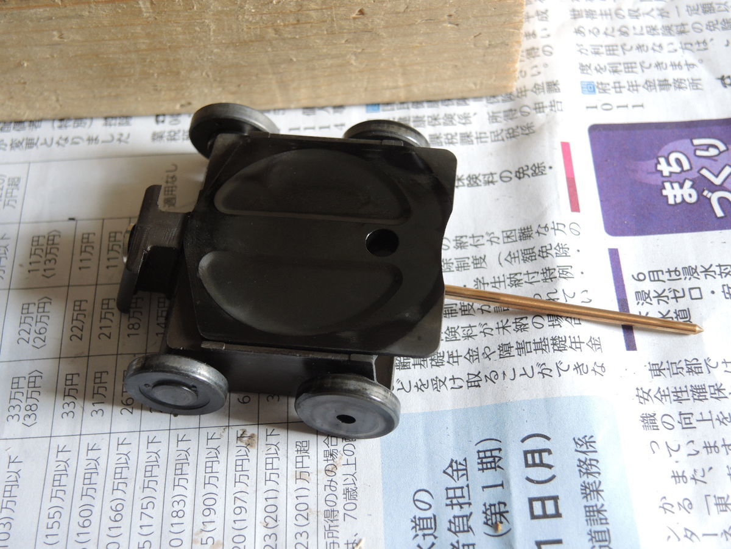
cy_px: 274
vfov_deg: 29.1
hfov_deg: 38.2
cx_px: 366
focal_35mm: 50
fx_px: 1056
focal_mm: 11
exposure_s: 1/50
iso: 180
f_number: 2.8
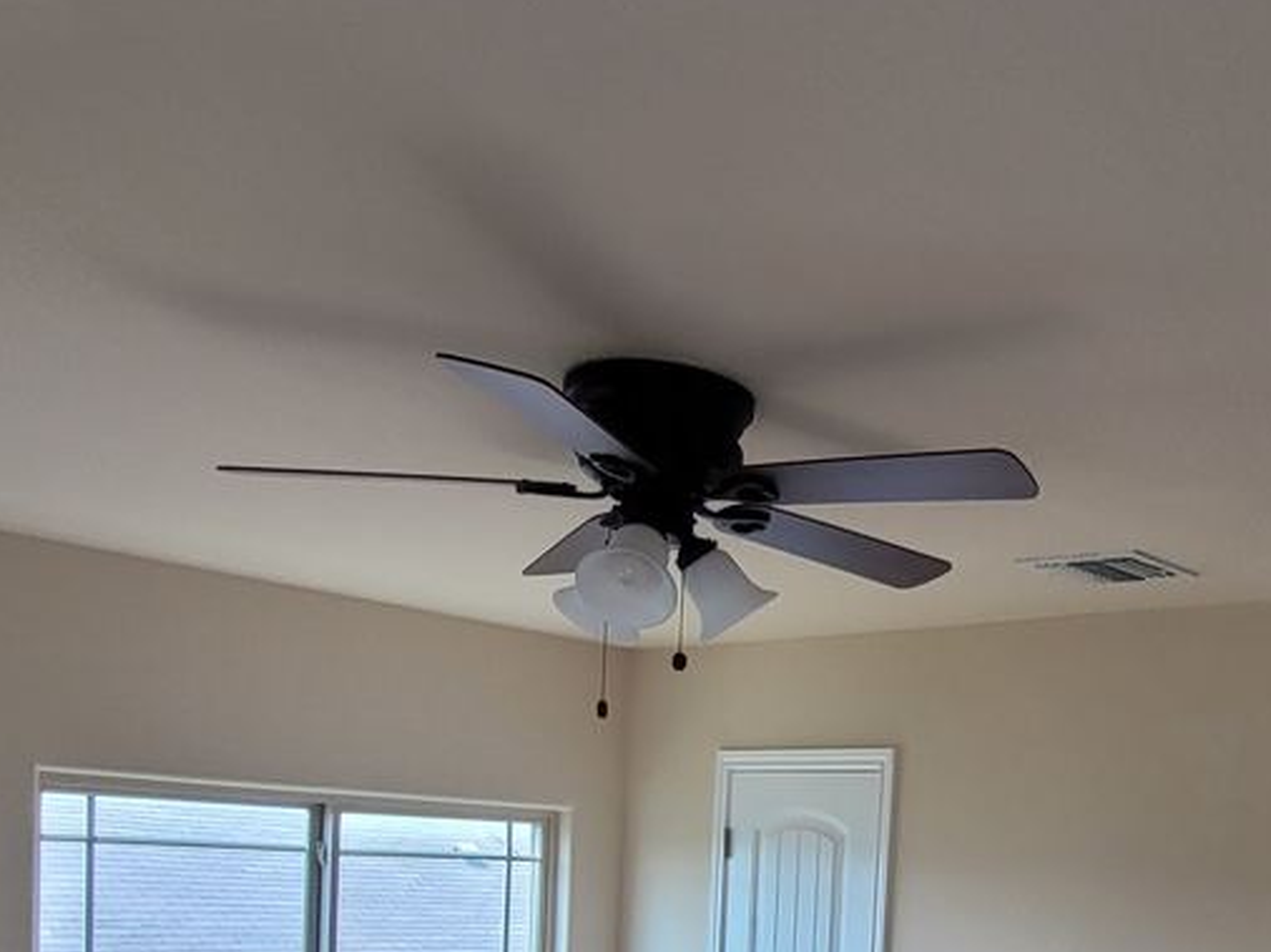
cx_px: 924
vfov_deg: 34.9
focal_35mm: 37
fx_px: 1358
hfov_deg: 48.6
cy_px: 965
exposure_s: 1/59
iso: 50
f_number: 2.2
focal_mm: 1.74
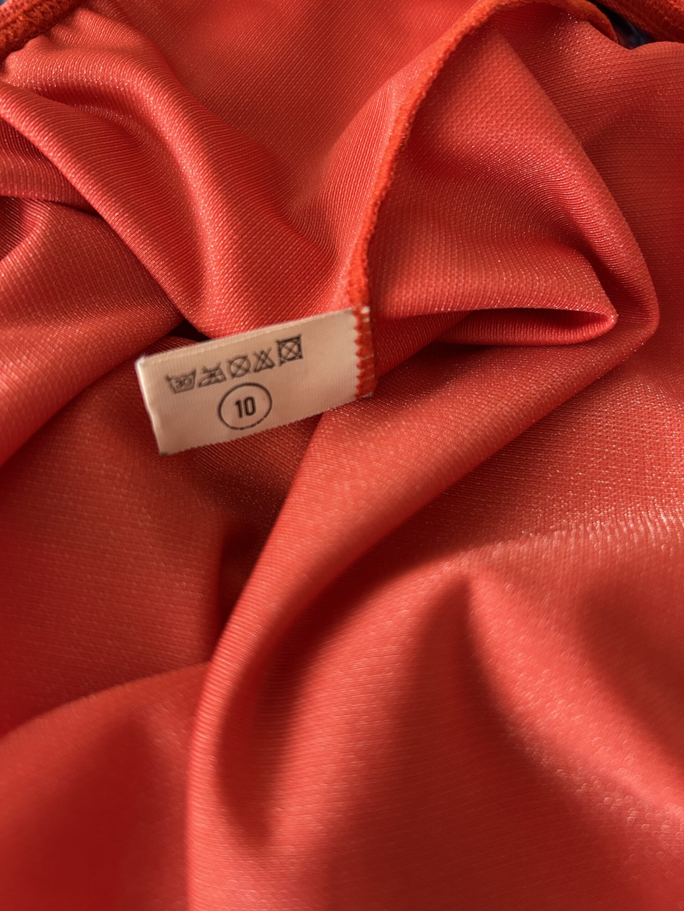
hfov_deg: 53.1
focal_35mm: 26
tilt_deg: -58.5
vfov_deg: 67.3
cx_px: 342
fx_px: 685
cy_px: 456
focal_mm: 5.7
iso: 320
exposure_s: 1/50
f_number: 1.5
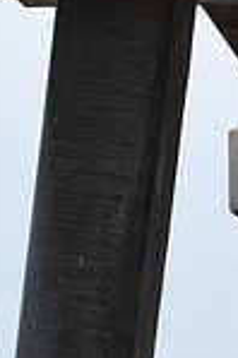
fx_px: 1798
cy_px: 545
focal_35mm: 181
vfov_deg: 10.9
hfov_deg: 7.4
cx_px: 407
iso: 220
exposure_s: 1/250
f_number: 8
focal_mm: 31
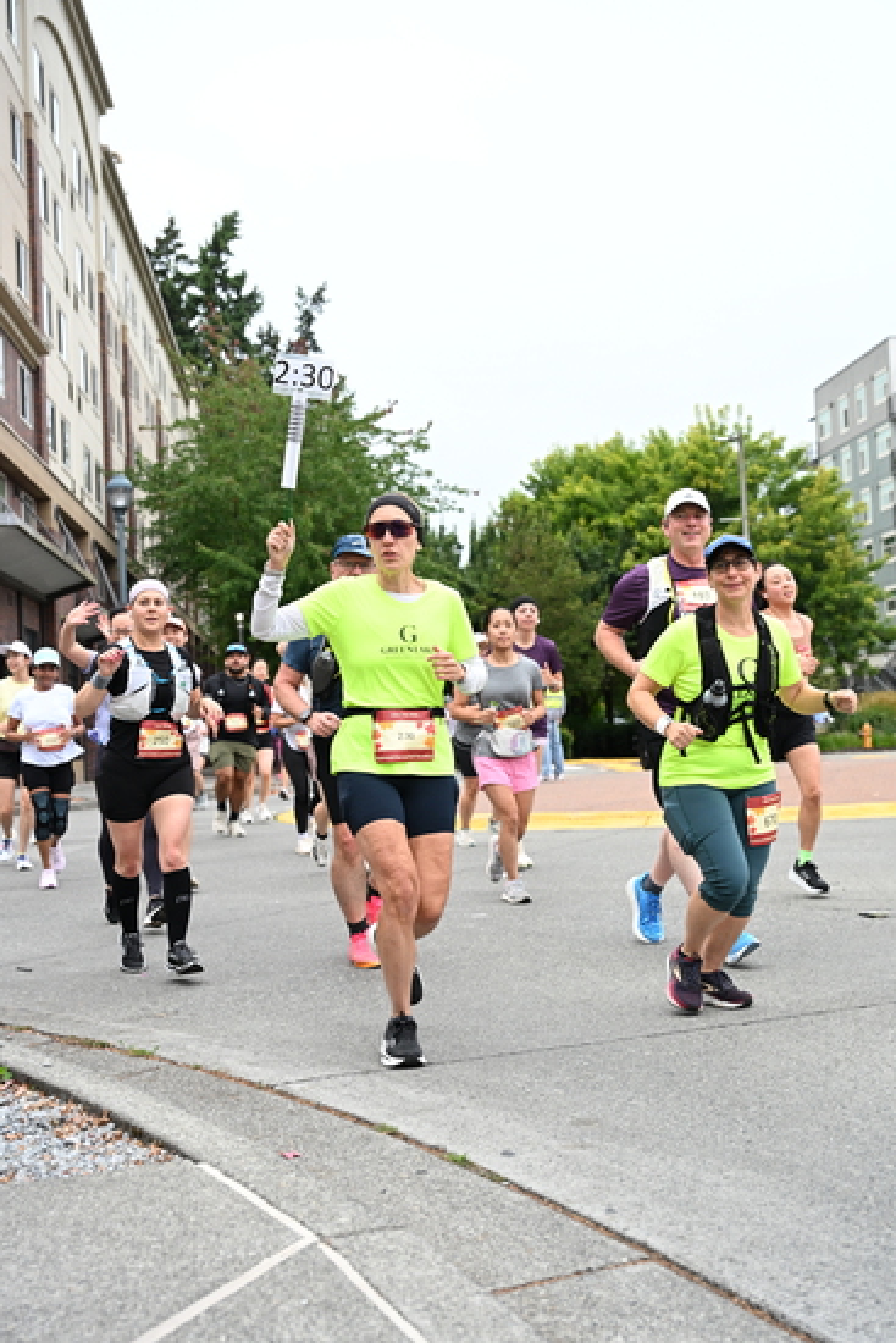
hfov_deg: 29.9
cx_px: 448
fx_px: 1679
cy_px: 672
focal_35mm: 45
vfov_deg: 43.6
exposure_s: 1/800
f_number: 4
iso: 1600
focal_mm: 45
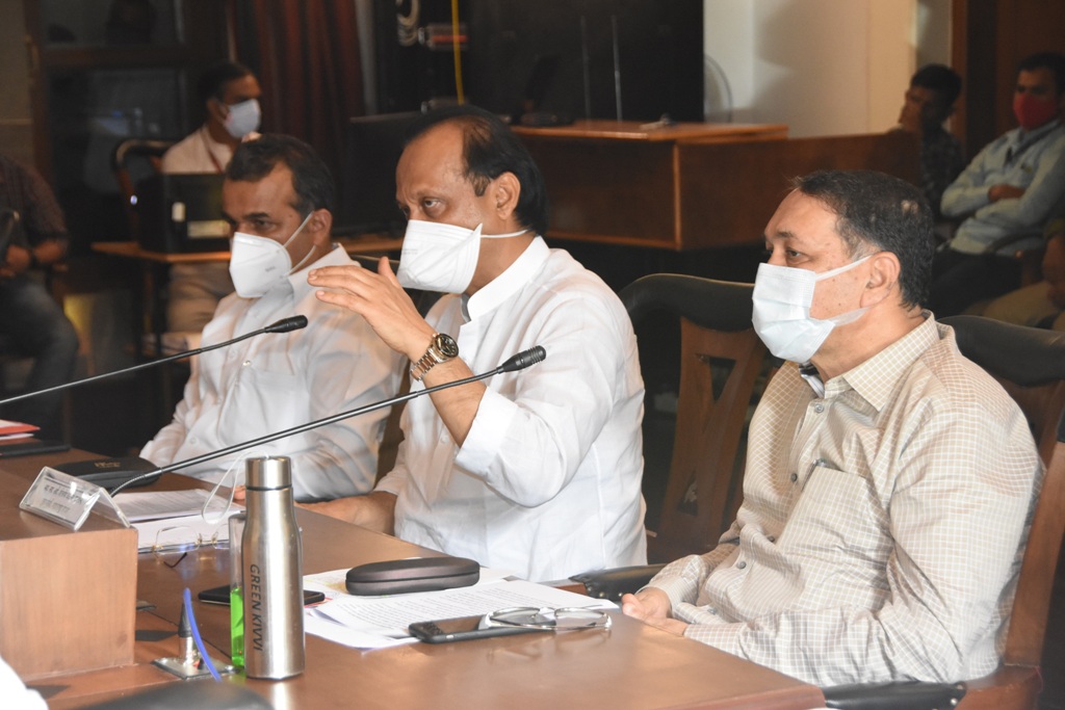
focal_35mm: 98
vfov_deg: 14.0
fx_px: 2885
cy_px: 355
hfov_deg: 20.9
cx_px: 532
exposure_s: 1/100
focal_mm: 65
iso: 2500
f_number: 6.3
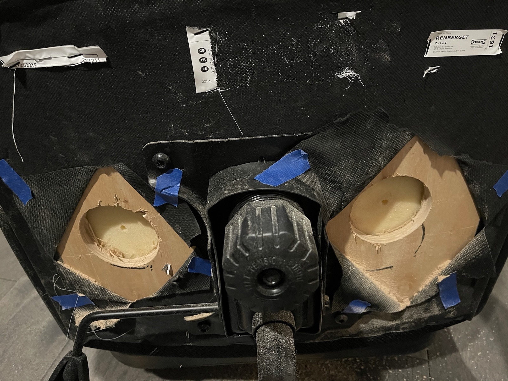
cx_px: 254
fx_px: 382
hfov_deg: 67.3
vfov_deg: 53.1
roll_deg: +6.5
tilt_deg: -34.4
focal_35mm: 26
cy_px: 190
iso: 1000
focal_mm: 5.1
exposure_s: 1/30
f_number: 1.6
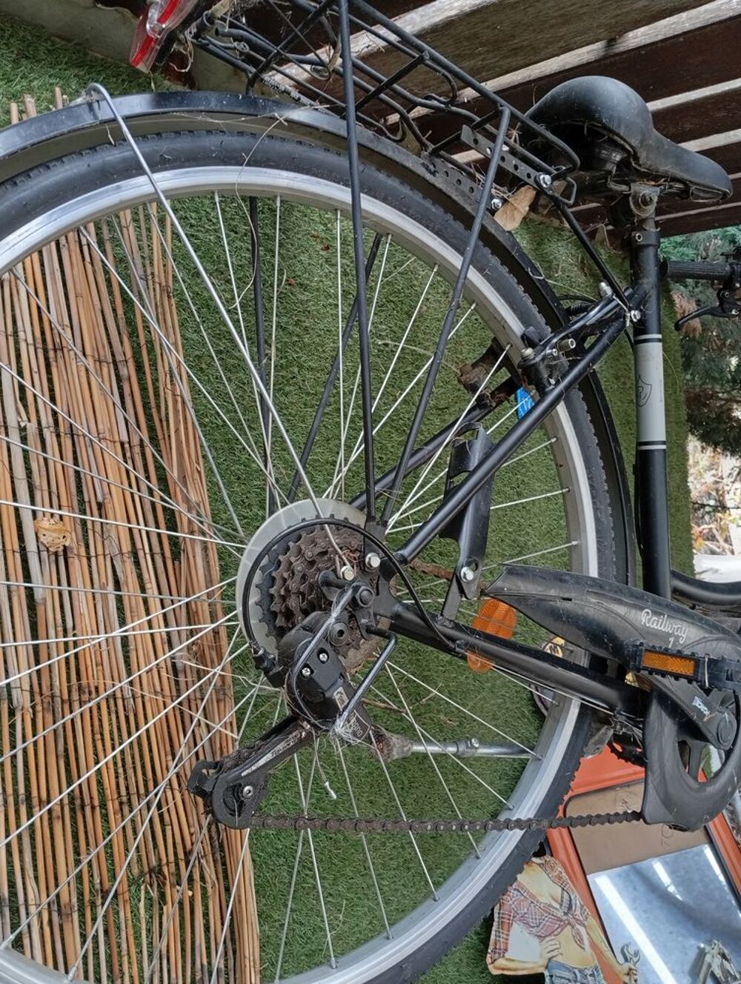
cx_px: 370
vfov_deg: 65.2
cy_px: 492
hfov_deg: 51.5
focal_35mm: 27
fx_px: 769
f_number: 1.8
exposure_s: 1/33.3
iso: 244
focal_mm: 3.98
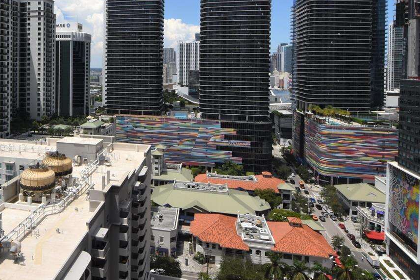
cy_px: 63
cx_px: 99
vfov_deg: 44.5
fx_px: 327
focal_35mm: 28
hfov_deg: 61.3
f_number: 13
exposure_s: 1/250
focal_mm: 10
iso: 200
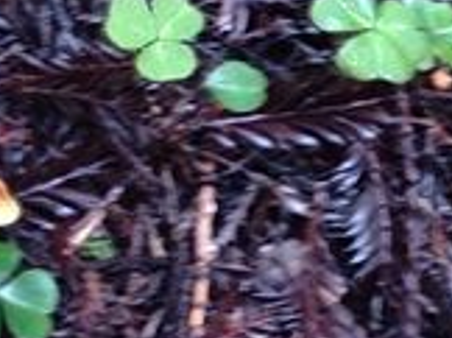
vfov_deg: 4.0
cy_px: -98
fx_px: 4850
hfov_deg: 5.2
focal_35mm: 372
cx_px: -402
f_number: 2
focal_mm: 7.1
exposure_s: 1/20
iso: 10000
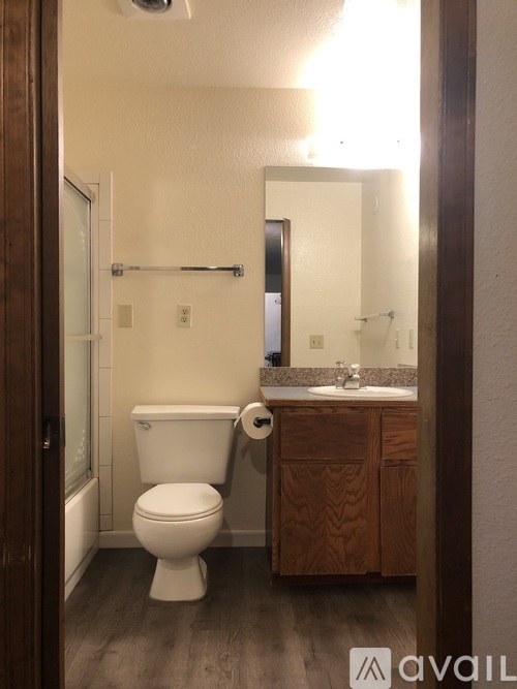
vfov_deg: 63.5
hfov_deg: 49.7
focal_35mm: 28
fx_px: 558
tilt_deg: -0.6
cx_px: 258
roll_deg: -0.2
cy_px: 344
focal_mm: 3.99
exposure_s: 1/20
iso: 40
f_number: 1.8
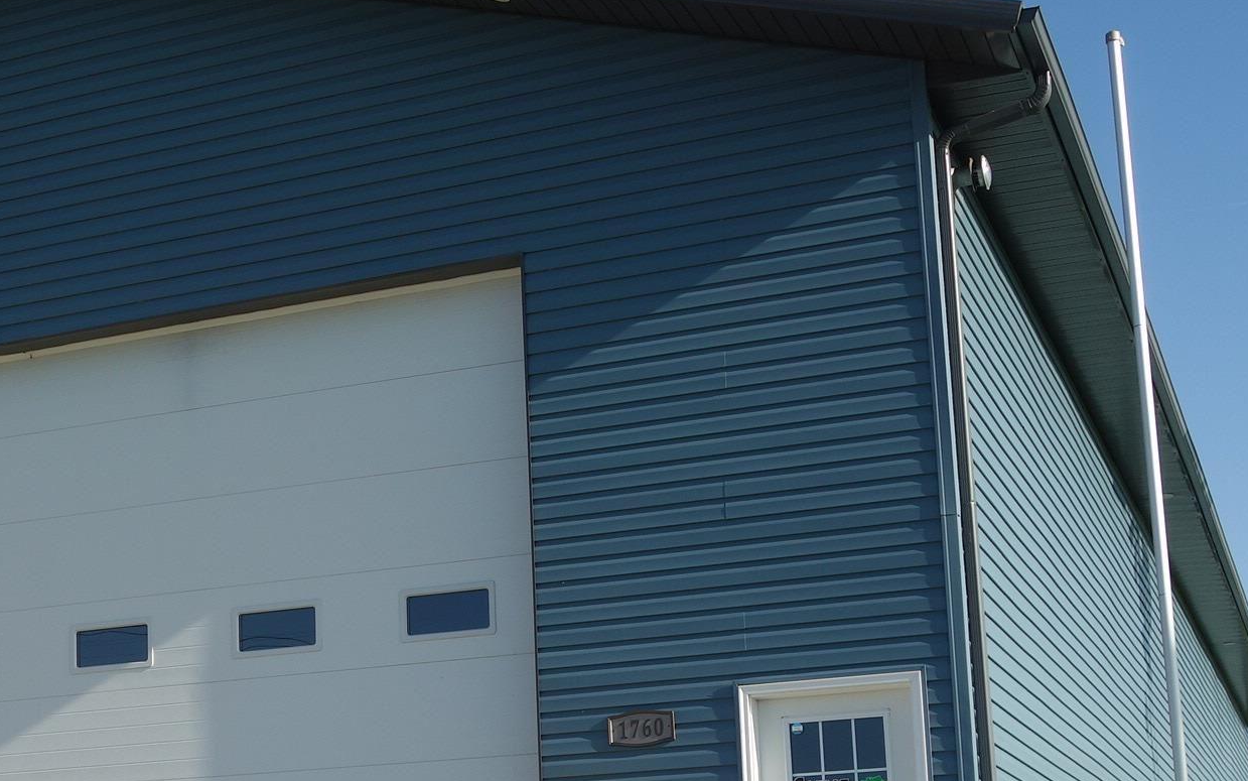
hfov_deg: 32.1
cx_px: 374
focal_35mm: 63
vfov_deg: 20.4
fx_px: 2143
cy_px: 638
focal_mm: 10.4
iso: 125
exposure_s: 1/500
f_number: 5.6
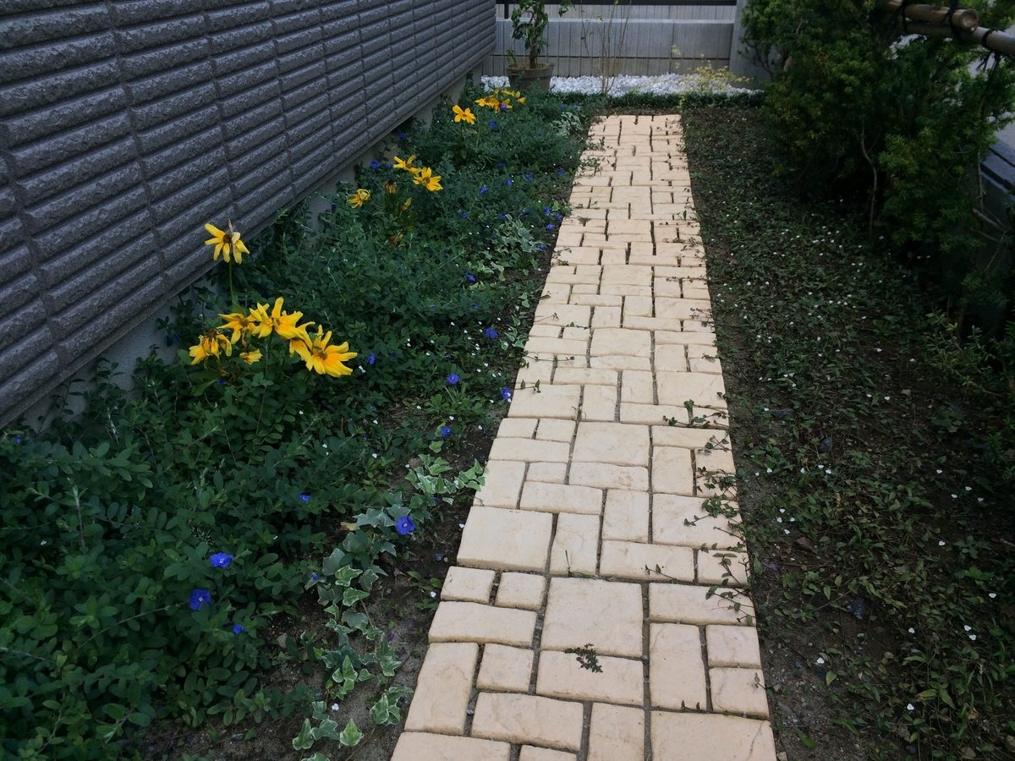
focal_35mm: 29
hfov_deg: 61.7
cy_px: 380
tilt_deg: -28.0
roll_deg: +0.9
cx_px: 508
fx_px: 850
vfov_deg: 48.2
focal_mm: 4.15
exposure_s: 1/277
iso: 32
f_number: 2.2
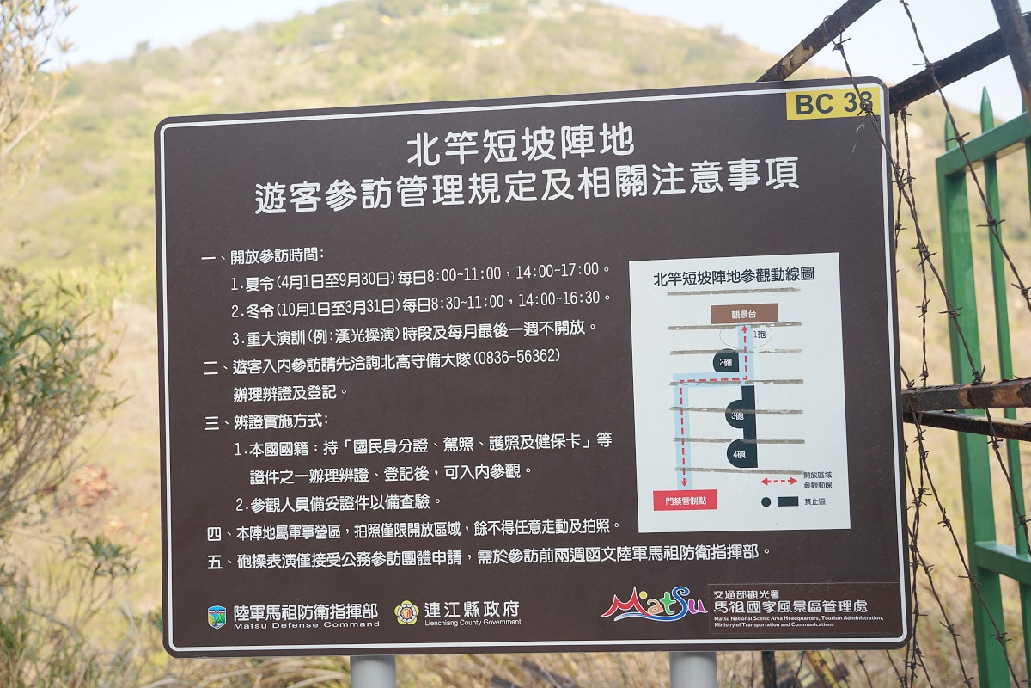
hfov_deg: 47.4
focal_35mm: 41
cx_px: 516
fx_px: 1174
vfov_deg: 32.6
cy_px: 344
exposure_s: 1/160
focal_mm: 41
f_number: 4
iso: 160
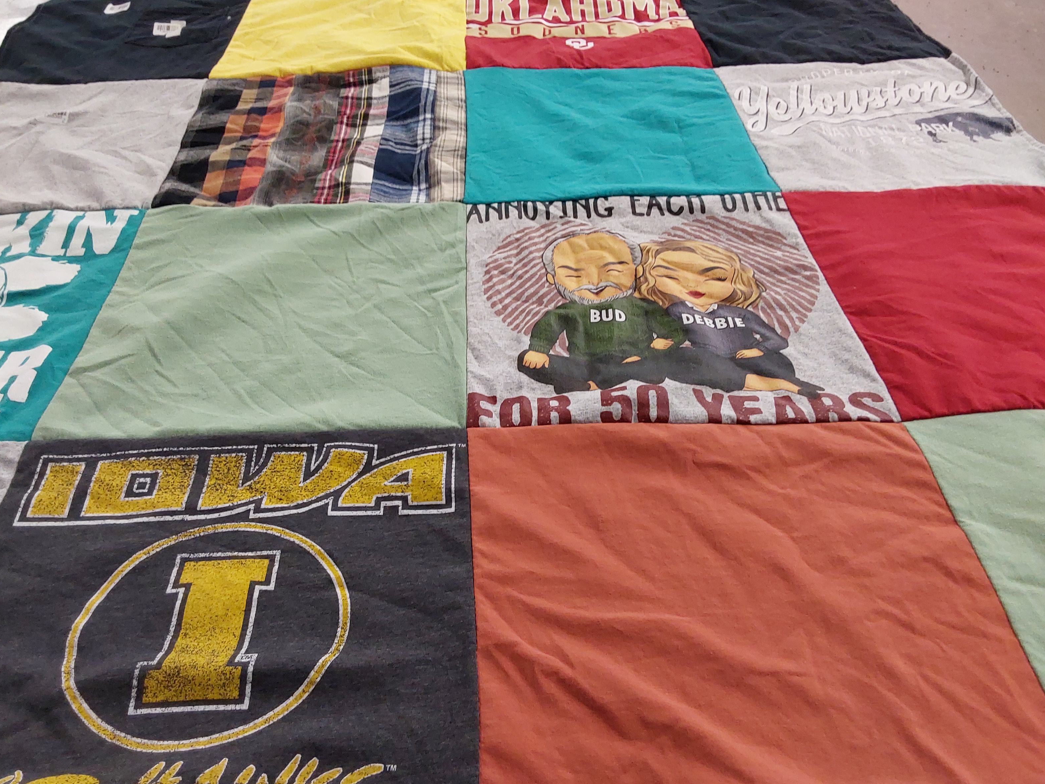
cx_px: 506
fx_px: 876
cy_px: 395
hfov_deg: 61.6
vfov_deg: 48.2
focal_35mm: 29
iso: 125
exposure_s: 1/60
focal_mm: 2.91
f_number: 1.9
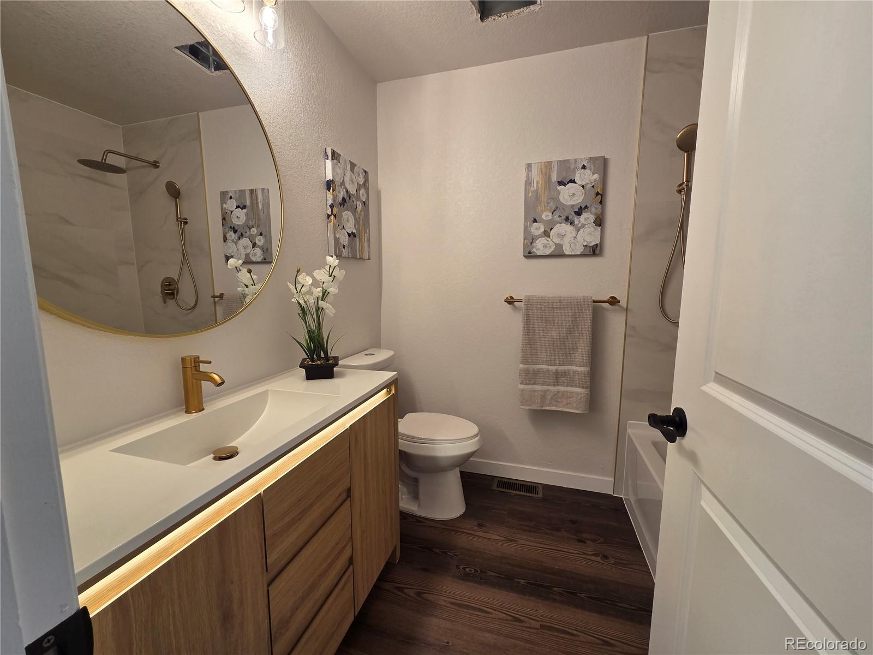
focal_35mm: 13
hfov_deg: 106.2
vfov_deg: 89.9
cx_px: 436
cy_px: 328
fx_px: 328
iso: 125
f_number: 2.2
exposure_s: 1/120
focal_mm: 2.2
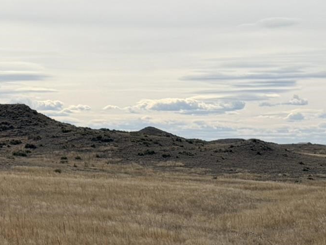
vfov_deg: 10.0
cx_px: -96
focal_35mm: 147
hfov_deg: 13.0
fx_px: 1385
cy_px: 238
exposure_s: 1/9901
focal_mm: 6.76
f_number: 1.78
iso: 64
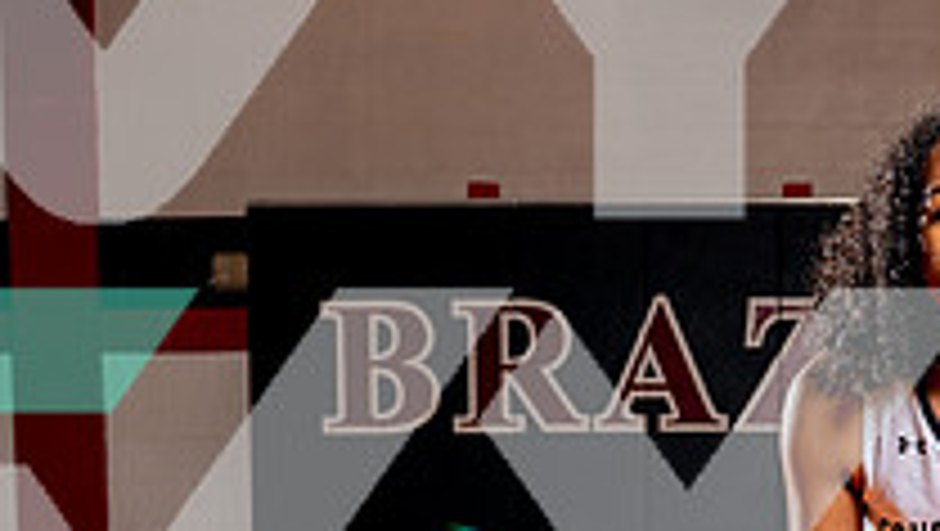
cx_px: 856
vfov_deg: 12.3
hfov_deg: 21.7
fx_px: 2395
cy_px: 678
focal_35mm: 96
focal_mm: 28
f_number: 5.6
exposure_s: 1/250
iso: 100
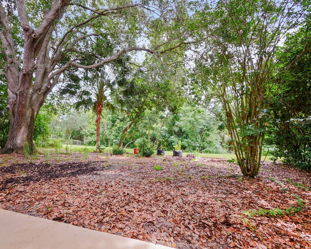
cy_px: 122
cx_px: 142
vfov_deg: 84.0
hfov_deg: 96.6
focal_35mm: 15
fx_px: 138
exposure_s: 1/160
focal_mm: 7
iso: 200
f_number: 5
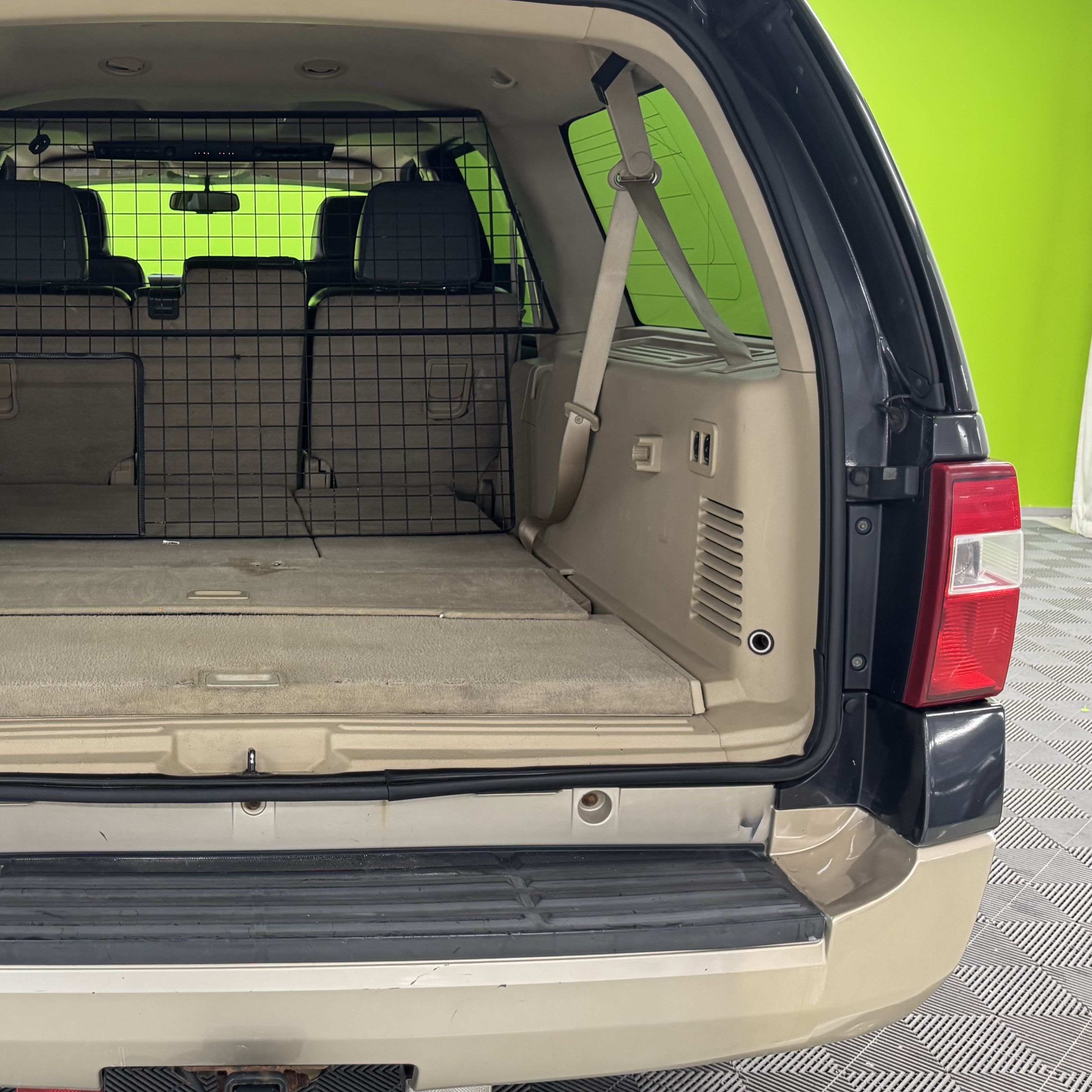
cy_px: 550
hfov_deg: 42.2
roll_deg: -0.5
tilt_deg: -12.0
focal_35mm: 38
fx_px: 1356
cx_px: 244
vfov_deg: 43.9
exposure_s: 1/50
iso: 320
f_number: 1.78
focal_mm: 6.76
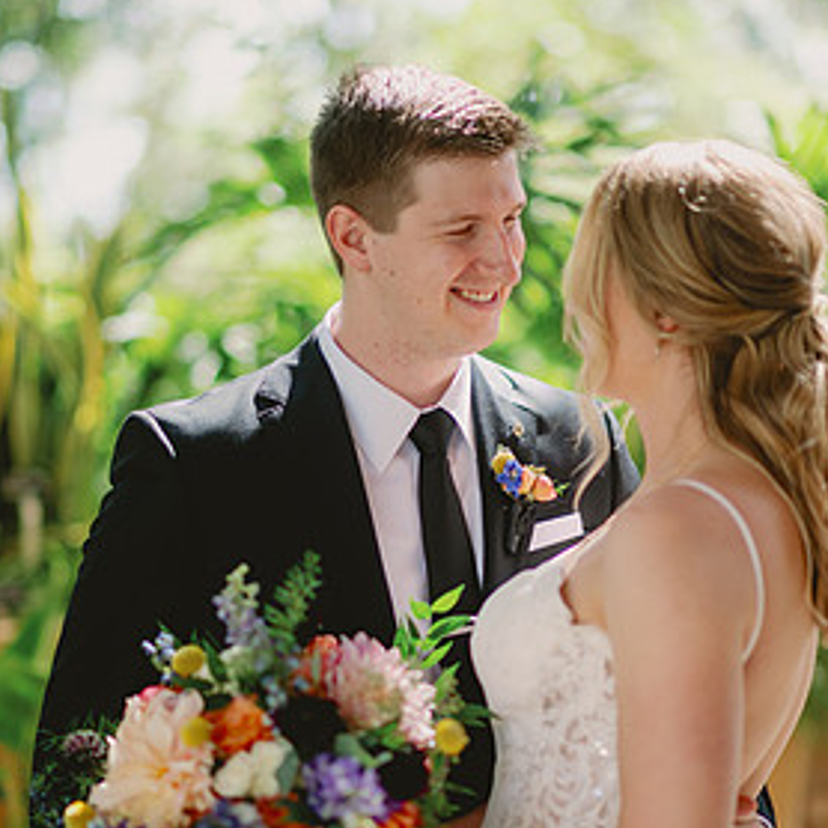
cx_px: 433
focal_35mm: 117
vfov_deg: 14.9
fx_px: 3166
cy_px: 533
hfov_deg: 14.9
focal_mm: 85
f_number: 1.6
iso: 160
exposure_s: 1/1250
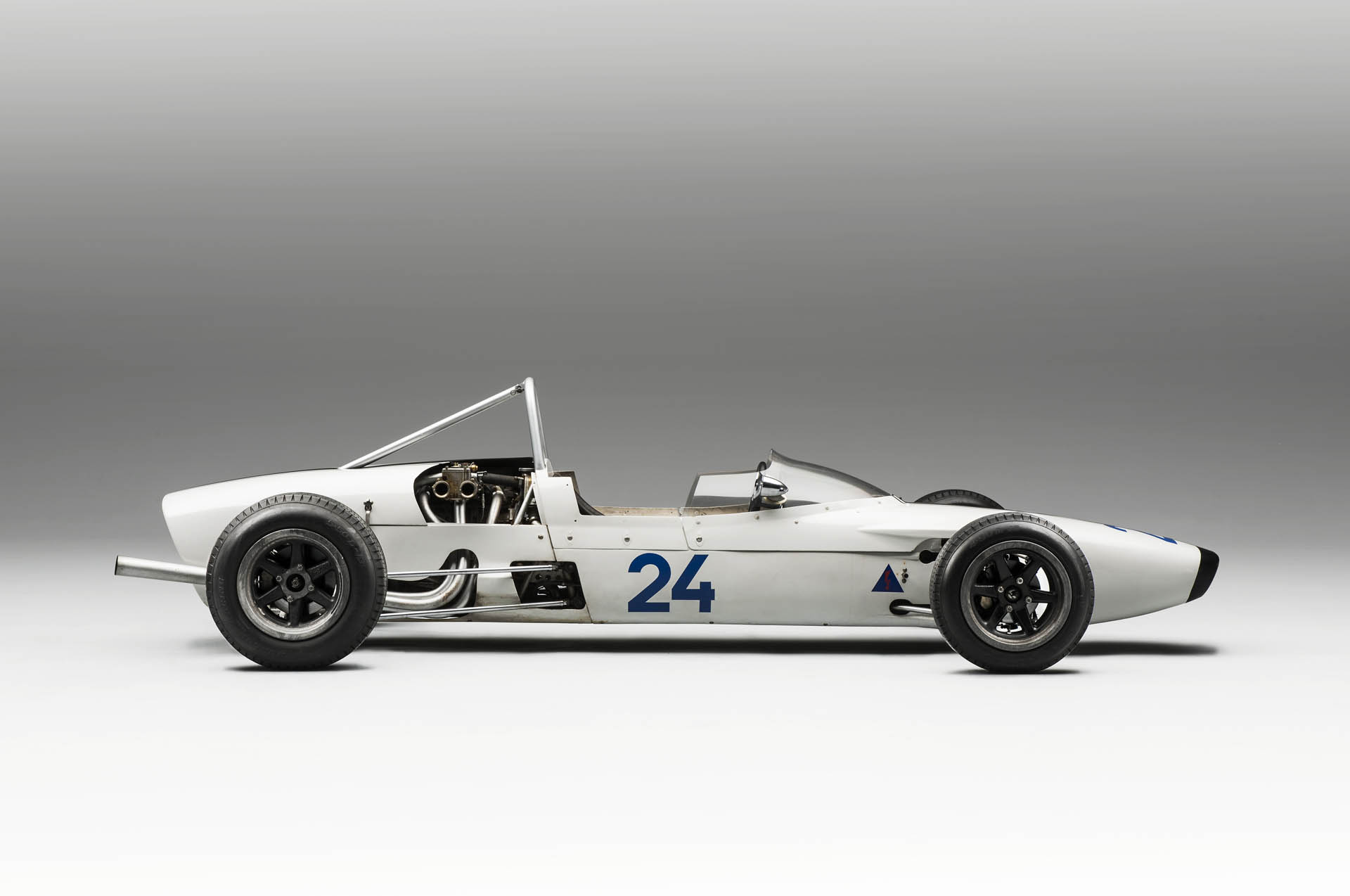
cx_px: 675
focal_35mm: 70
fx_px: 2621
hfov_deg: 28.9
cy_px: 448
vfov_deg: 19.4
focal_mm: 70
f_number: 16
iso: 100
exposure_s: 1.3
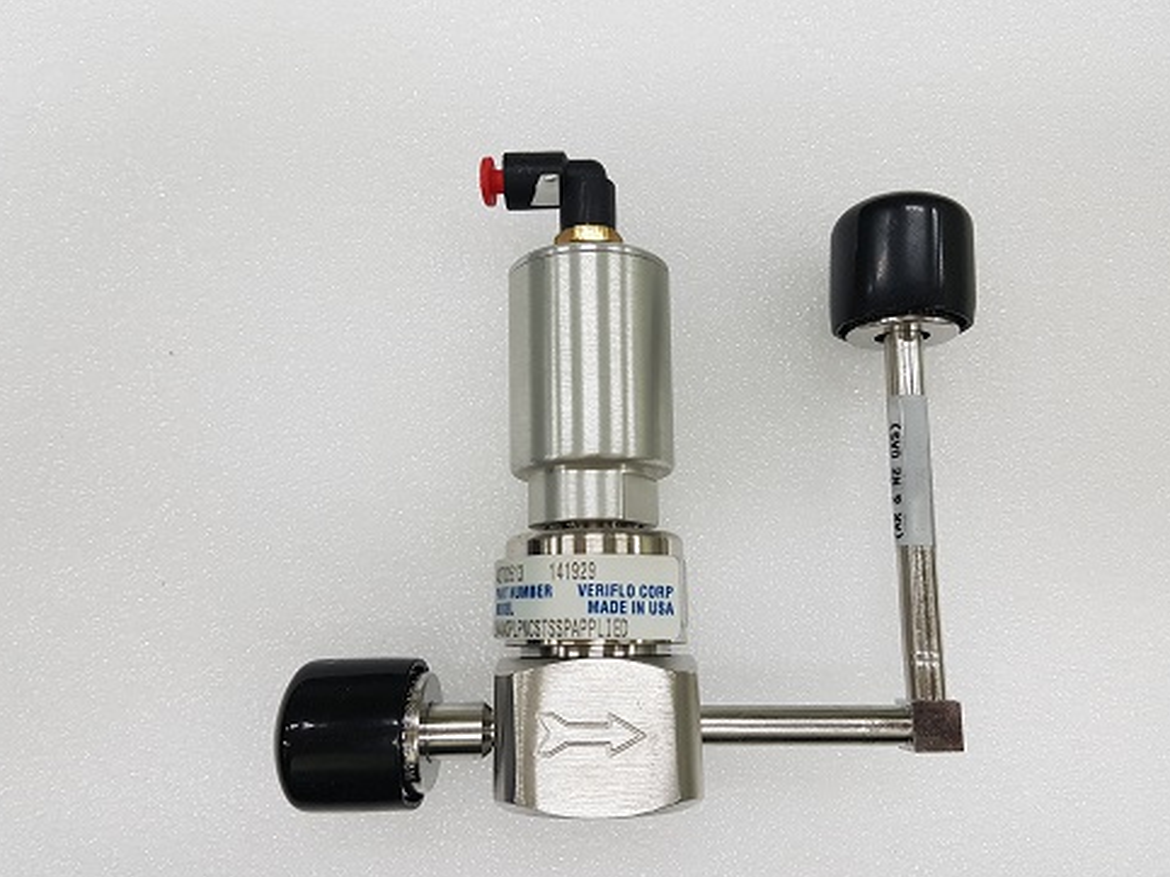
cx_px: 596
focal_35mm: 28
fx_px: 946
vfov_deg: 49.7
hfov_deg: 63.5
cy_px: 458
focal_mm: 4.2
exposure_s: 1/60
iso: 125
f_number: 1.7
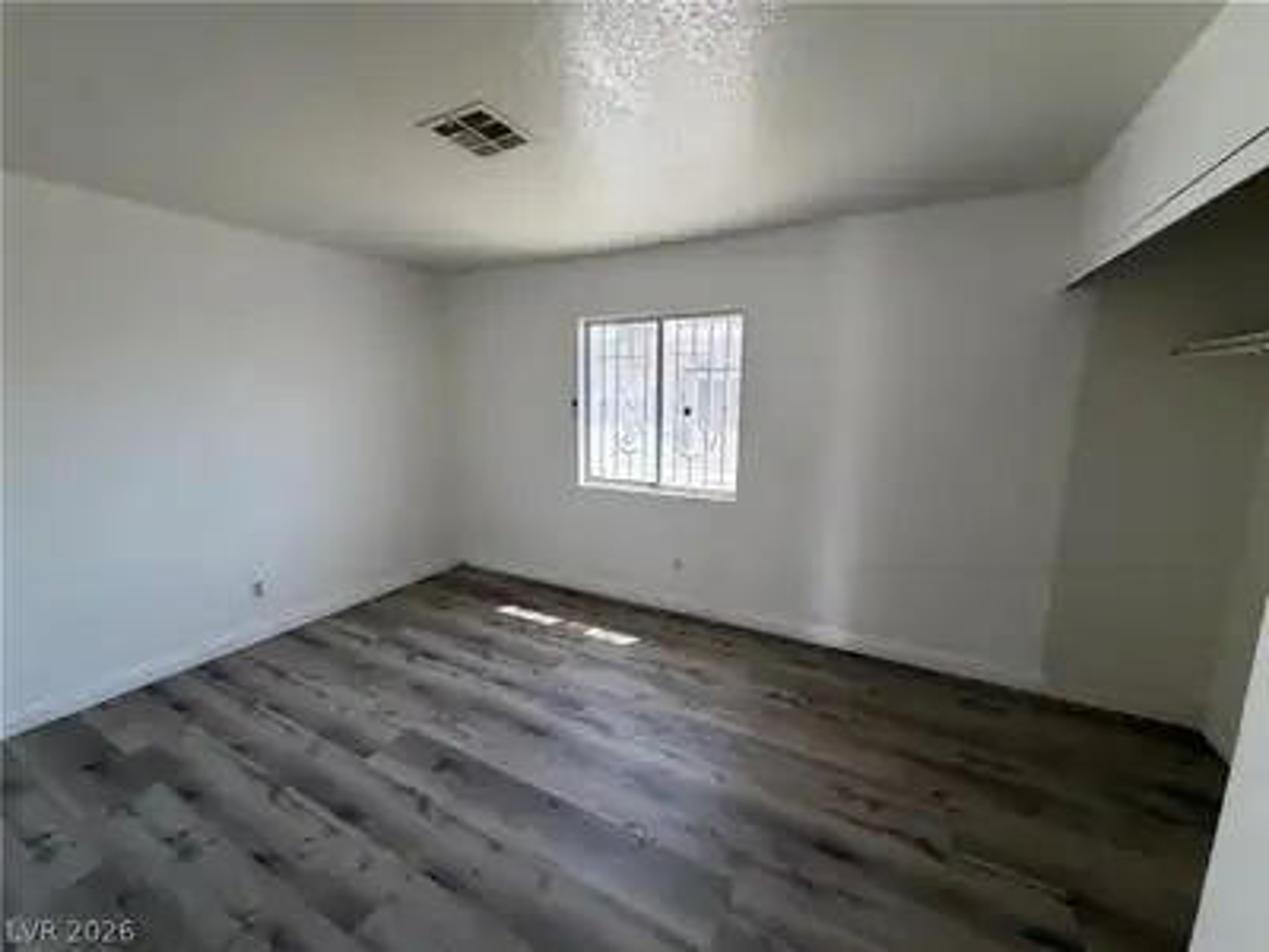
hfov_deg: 102.1
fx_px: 513
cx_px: 634
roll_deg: +0.7
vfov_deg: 85.7
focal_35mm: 14
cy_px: 476
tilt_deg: -9.3
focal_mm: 2.22
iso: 320
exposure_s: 1/121
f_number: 2.2
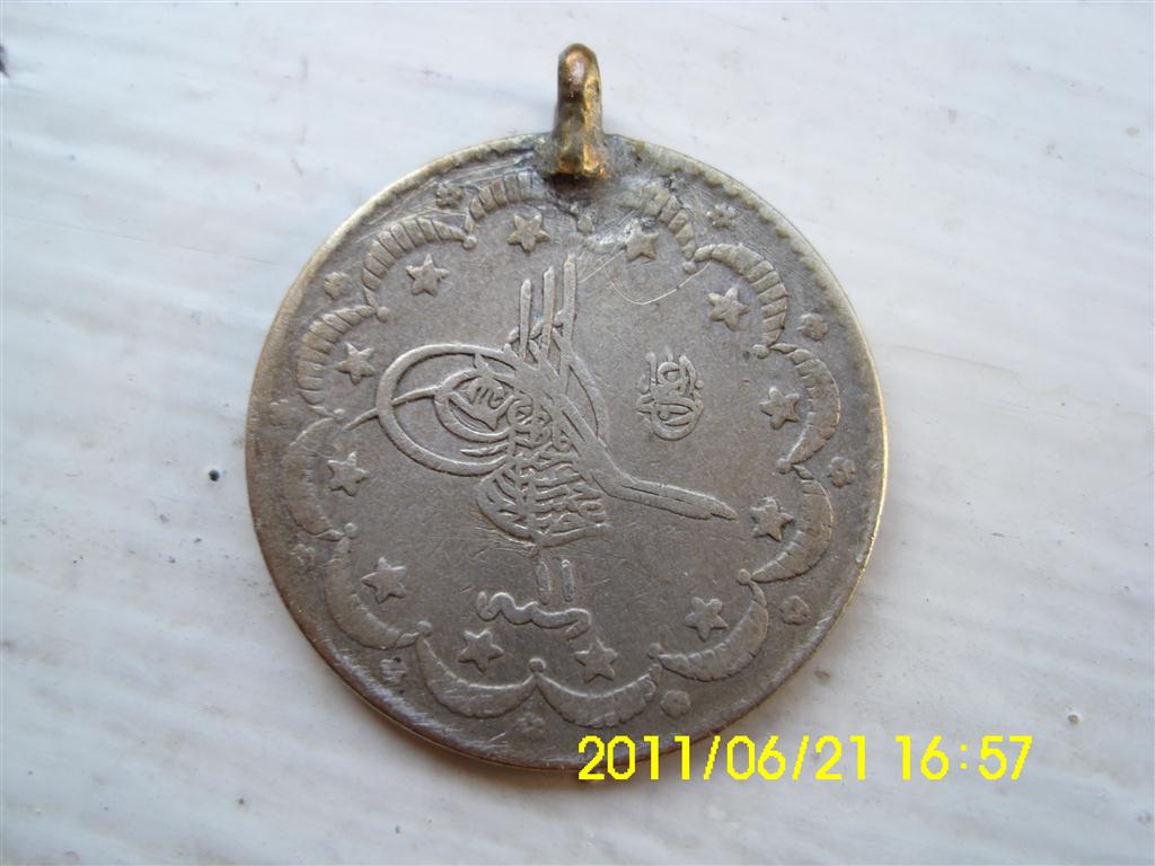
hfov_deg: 52.6
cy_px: 433
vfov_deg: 40.7
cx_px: 578
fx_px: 1168
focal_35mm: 35
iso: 50
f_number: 3
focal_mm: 6.2
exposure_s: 1/98
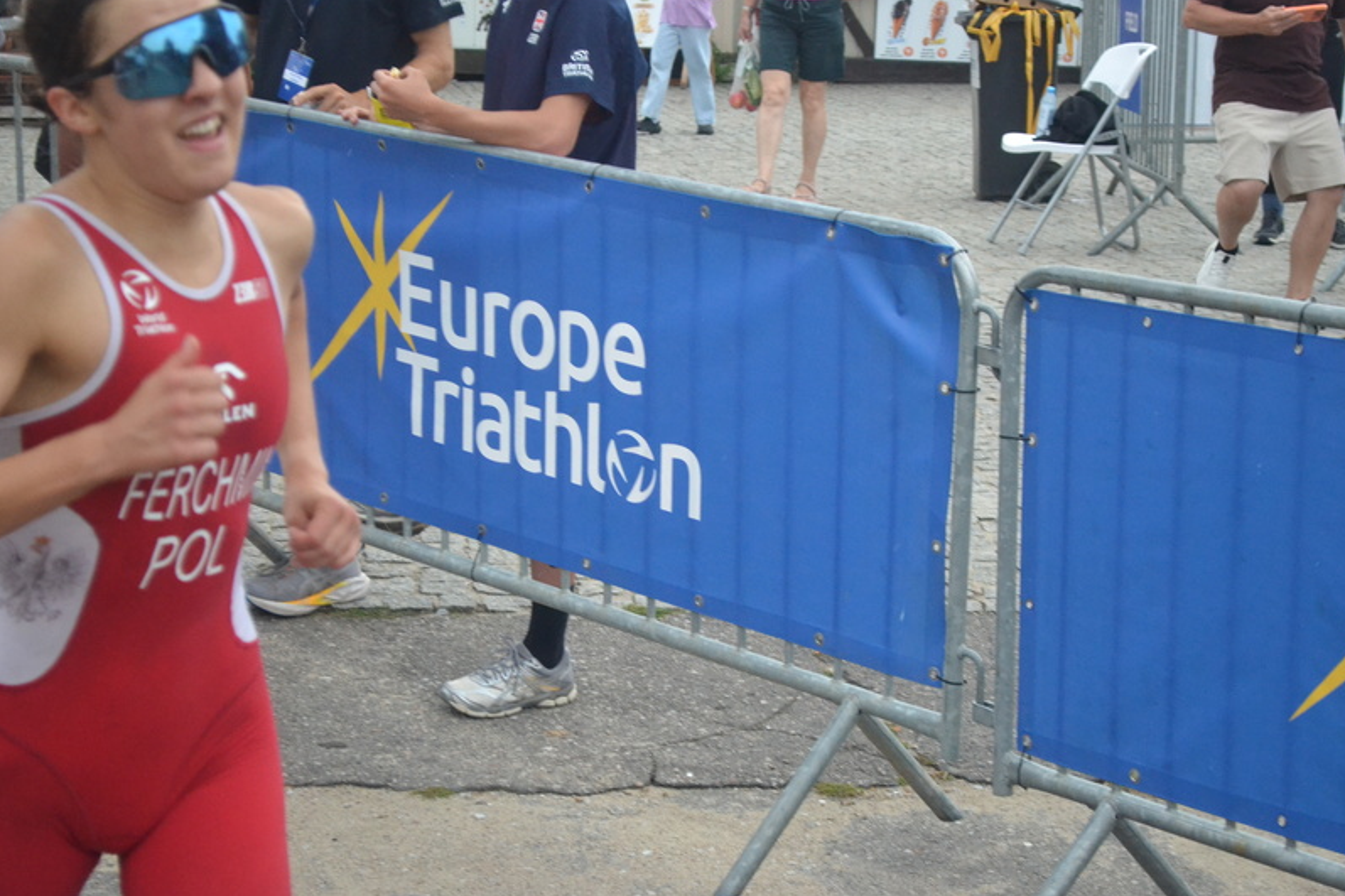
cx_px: 708
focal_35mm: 89
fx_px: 3307
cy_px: 462
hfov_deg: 23.0
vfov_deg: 15.4
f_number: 5.6
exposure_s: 1/500
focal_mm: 55
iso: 2500
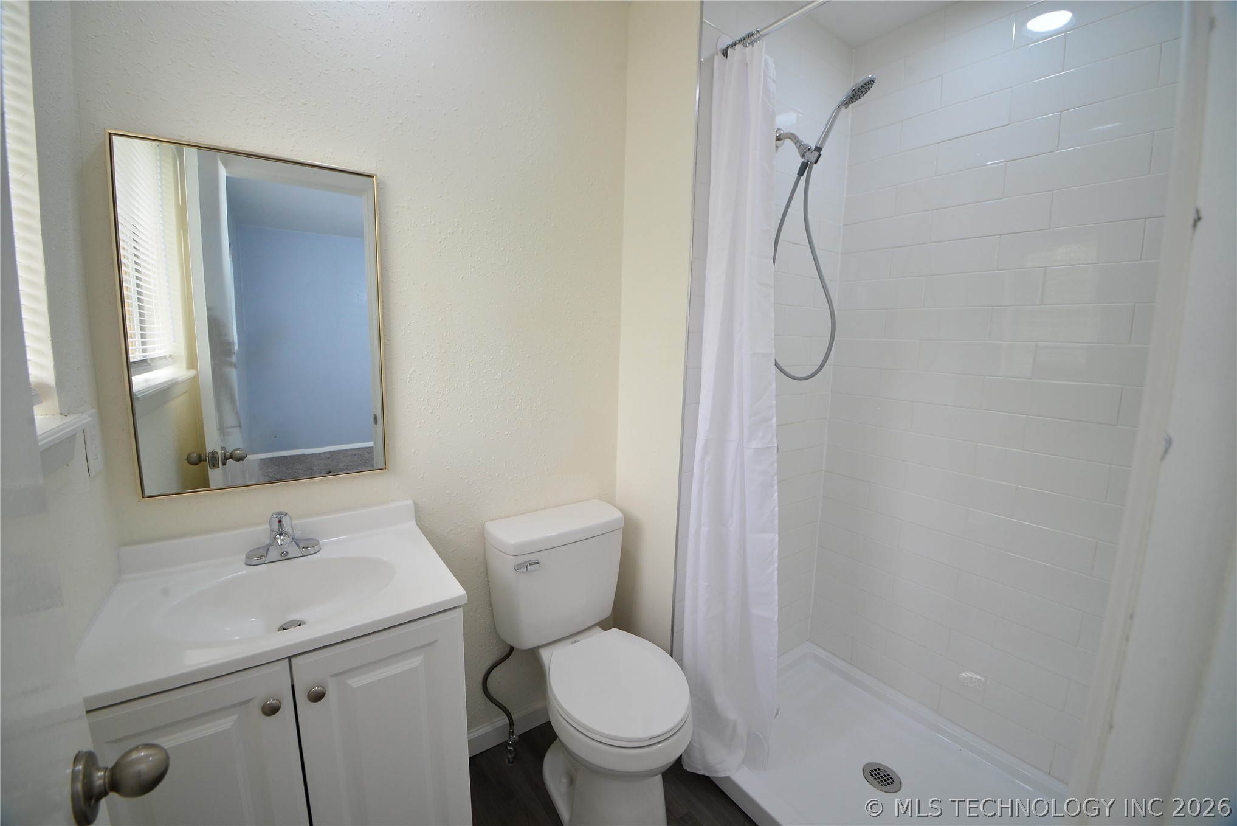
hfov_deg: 104.2
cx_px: 618
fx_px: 481
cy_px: 413
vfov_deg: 81.2
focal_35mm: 14
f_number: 8
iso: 500
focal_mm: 14
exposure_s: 1/80
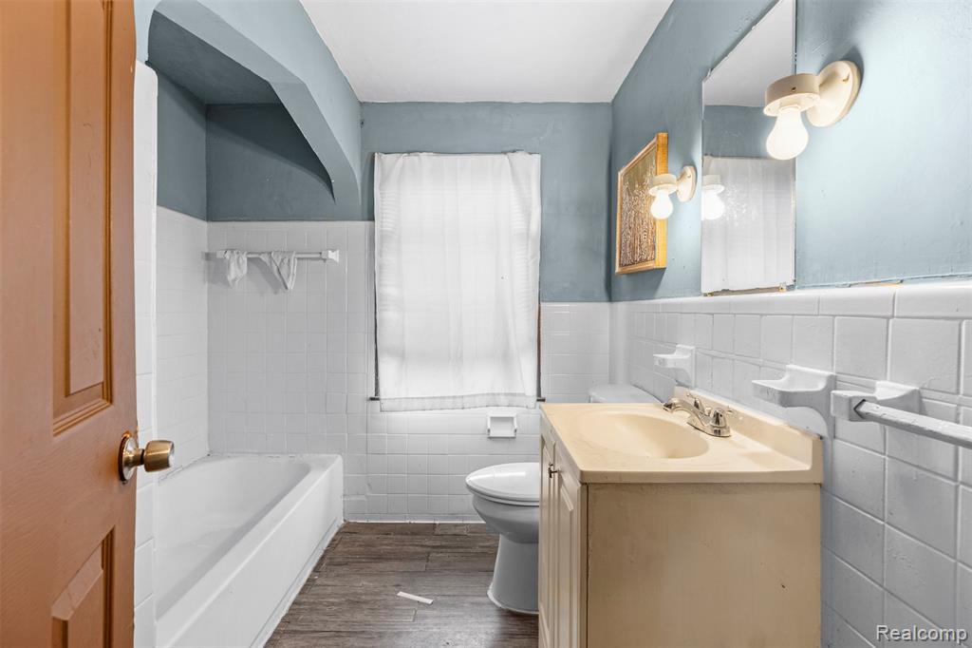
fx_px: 432
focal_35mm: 16
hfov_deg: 96.8
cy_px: 324
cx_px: 486
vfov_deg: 73.7
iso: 400
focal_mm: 16
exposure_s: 1/6
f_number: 8
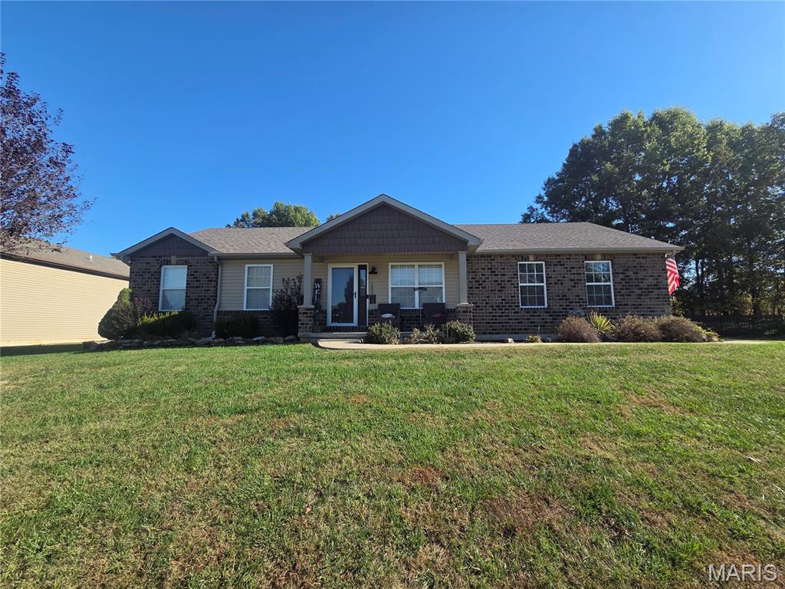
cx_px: 392
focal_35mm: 13
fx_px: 295
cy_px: 294
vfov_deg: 89.9
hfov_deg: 106.2
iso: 50
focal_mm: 2.2
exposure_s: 1/1422
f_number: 2.2
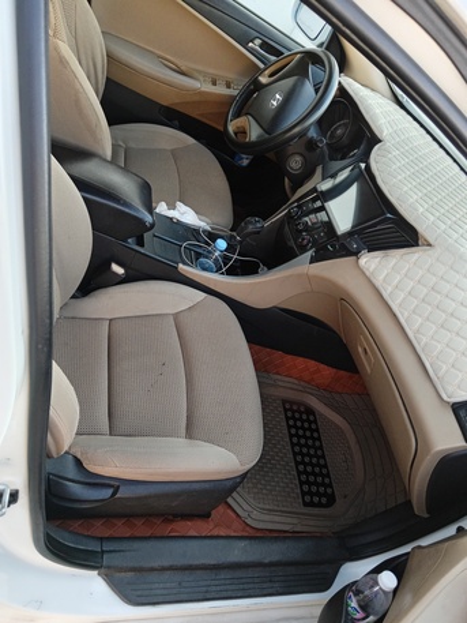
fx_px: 485
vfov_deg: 65.3
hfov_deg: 51.4
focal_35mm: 27
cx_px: 234
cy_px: 312
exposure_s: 1/120
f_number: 1.9
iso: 458
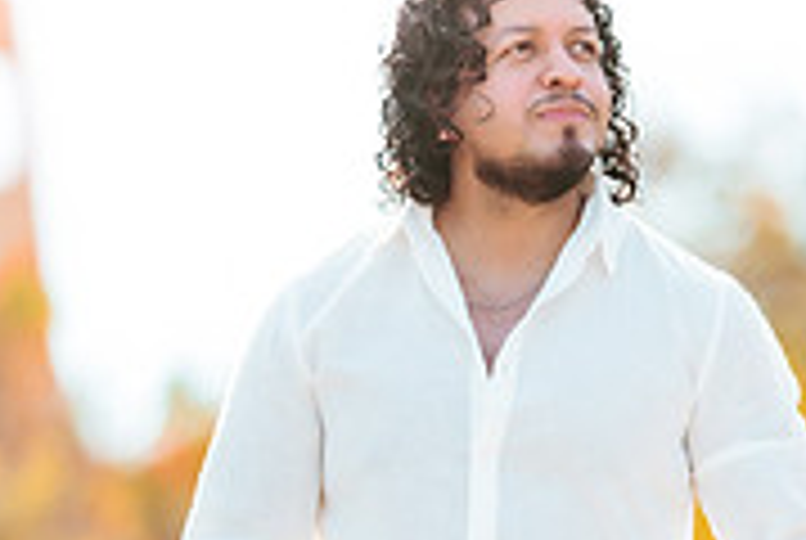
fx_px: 9800
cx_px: 747
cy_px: 515
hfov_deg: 4.7
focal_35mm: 437
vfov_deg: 3.2
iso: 100
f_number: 1.8
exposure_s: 1/1250
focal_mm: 135
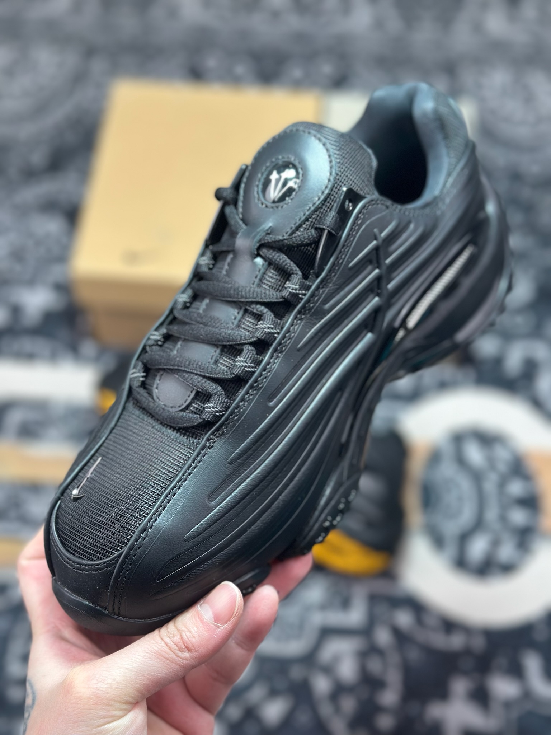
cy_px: 368
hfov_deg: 30.3
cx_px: 276
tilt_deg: -57.7
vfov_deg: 39.7
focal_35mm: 48
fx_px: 1019
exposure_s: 1/225
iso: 80
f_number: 1.78
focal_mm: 6.86
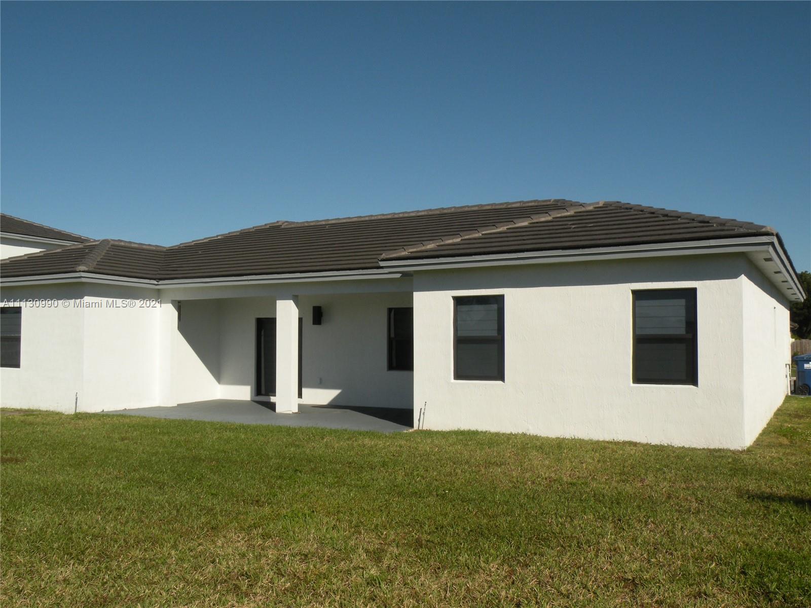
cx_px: 406
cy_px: 304
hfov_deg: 55.4
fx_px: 773
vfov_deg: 42.9
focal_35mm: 33
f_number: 8
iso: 64
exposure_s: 1/386
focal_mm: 5.8
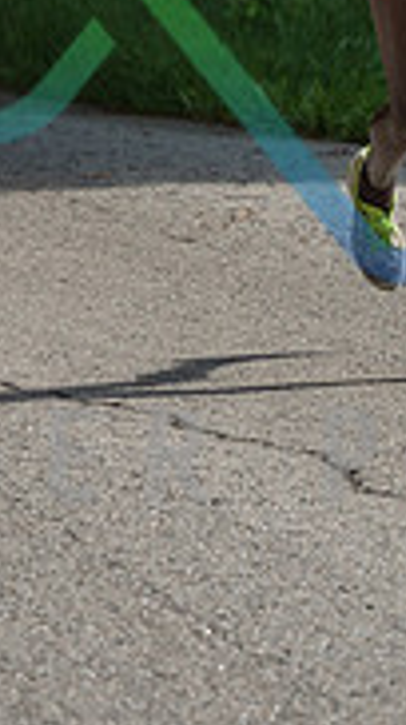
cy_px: 70
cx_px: 406
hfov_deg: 2.2
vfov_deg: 3.9
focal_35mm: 559
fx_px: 10728
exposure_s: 1/500
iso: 200
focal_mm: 150
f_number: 5.6
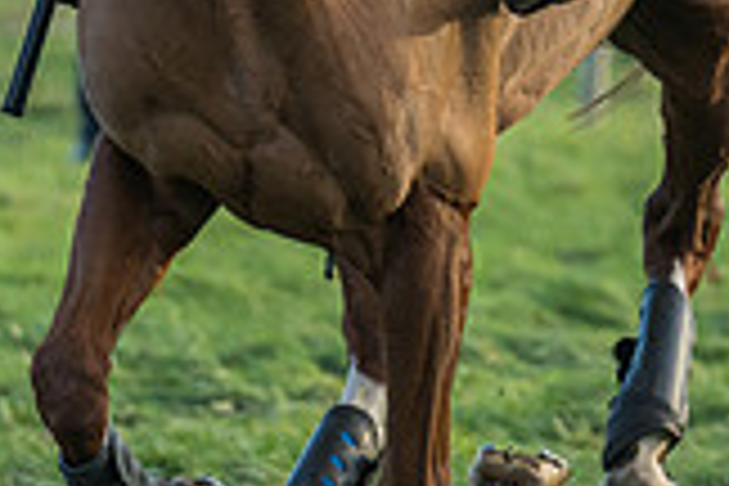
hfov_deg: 2.0
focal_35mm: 1017
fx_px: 20593
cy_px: -185
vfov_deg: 1.4
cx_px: 222
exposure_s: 1/1000
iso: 800
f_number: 4
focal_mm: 200
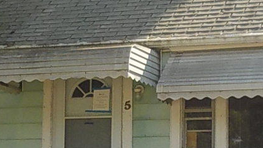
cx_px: 164
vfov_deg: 9.7
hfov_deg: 17.1
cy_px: 129
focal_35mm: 125
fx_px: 872
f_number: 3.3
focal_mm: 4.1
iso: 125
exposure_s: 1/500
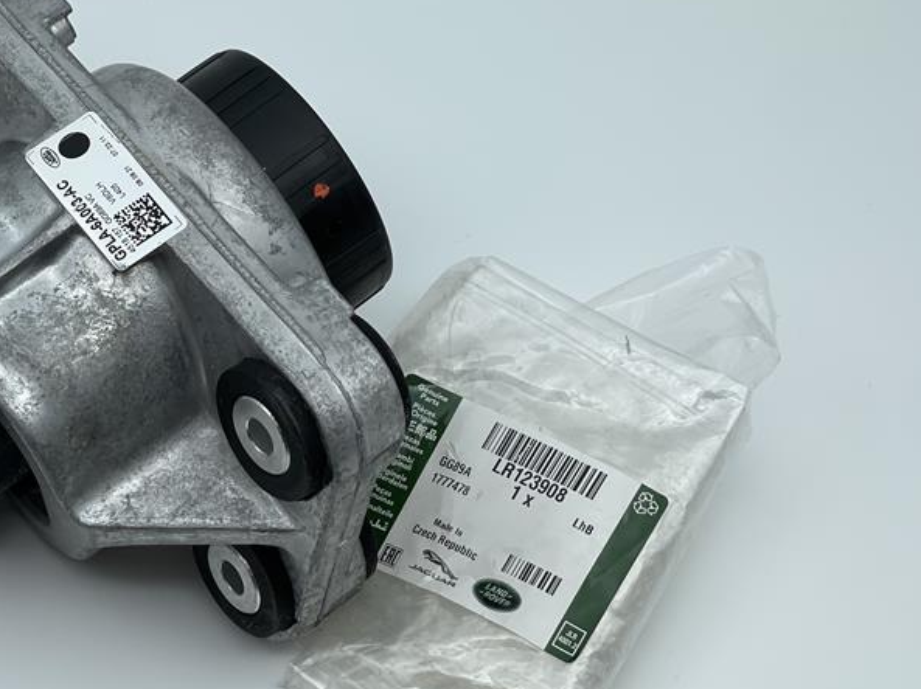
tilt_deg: -54.6
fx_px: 2872
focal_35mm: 108
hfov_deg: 18.1
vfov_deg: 13.7
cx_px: 248
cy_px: 313
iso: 20
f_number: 2.2
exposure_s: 1/141
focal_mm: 7.5
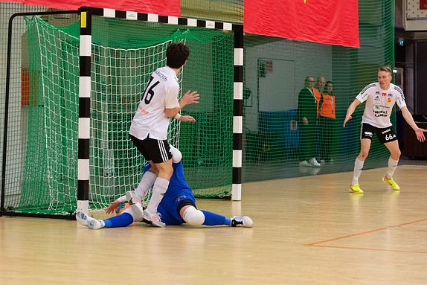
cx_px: 214
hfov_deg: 20.2
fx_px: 1198
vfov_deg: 13.6
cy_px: 142
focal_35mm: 101
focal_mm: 100
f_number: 4.5
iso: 4000
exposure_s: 1/640
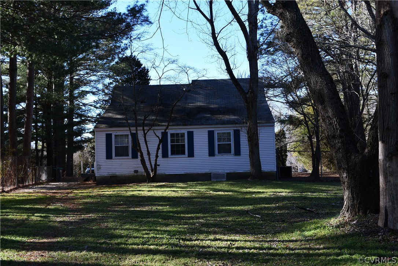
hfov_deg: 41.1
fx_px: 531
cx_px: 199
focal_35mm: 48
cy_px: 133
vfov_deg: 28.1
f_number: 6.3
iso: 200
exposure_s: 1/250
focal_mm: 32
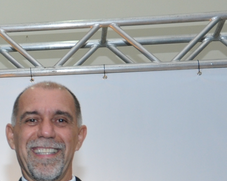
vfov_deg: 12.6
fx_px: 810
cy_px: 188
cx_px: -93
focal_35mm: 121
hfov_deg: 15.0
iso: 800
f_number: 4
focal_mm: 25
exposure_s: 1/60
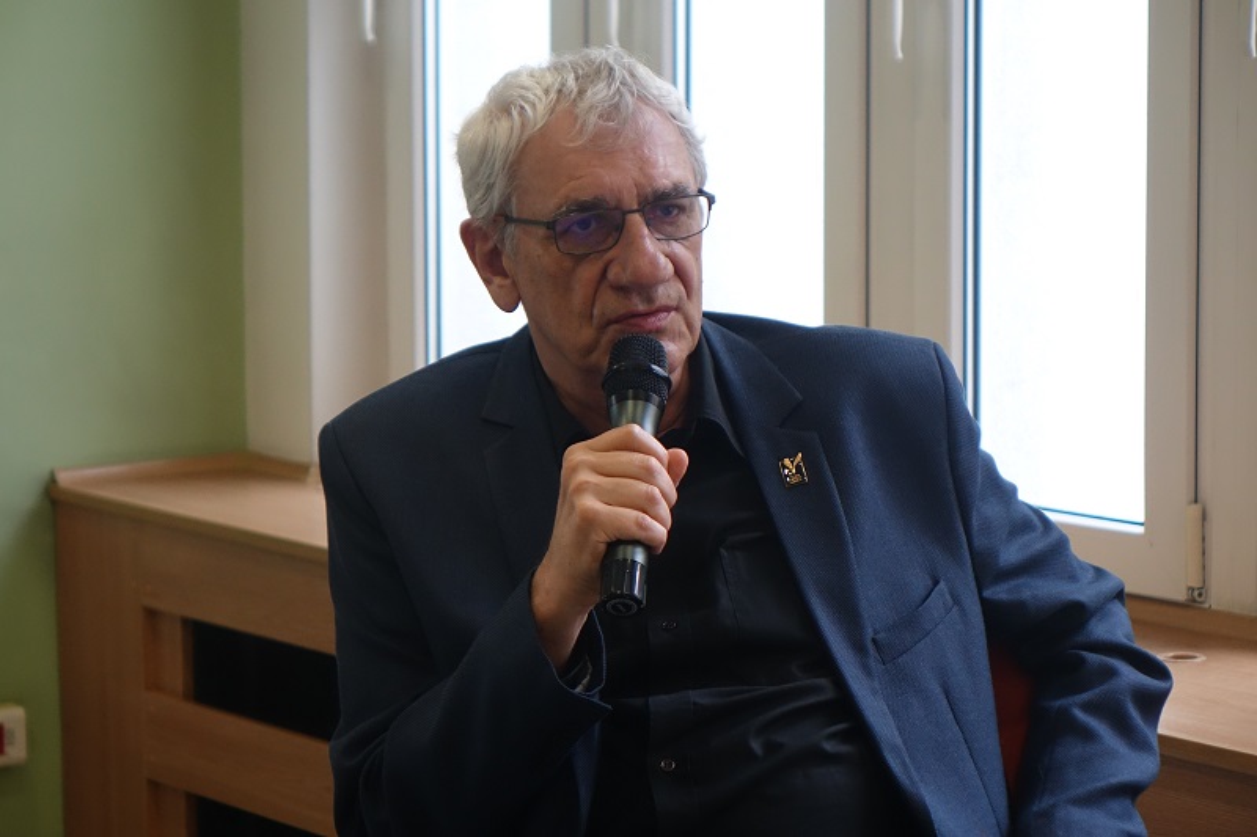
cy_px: 418
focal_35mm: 126
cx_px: 628
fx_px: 4398
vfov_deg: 10.9
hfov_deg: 16.3
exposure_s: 1/160
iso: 800
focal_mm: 46.21
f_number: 2.8
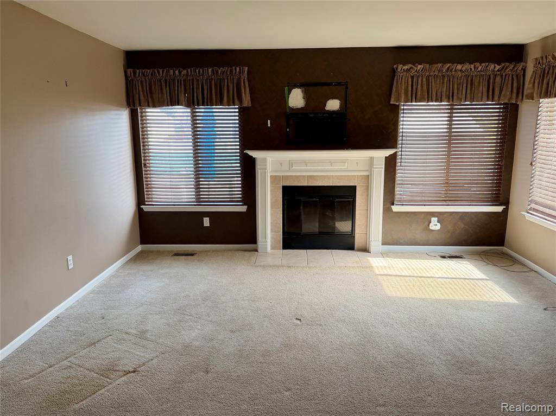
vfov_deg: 56.8
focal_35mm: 24
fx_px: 385
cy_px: 208
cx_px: 278
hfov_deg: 71.6
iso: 100
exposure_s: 1/190
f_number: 1.78
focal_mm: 6.76
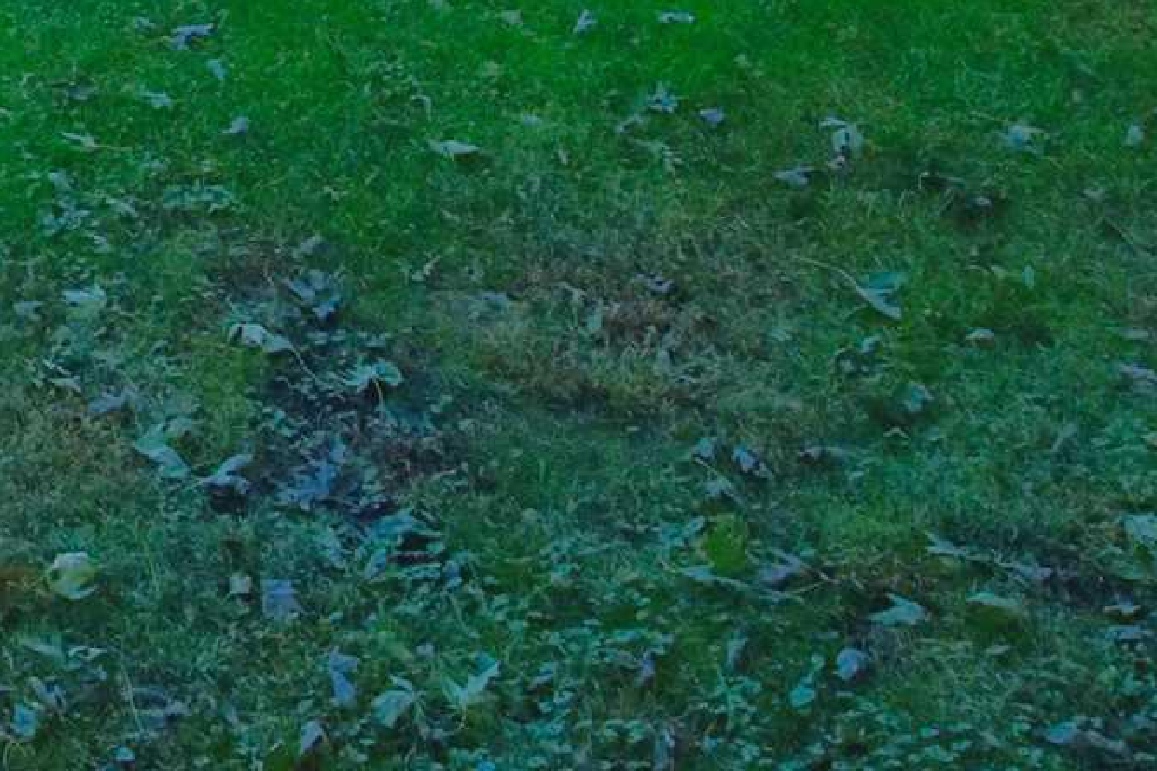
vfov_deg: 16.0
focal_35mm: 69
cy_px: -698
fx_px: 2217
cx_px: -502
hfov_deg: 24.0
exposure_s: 1/250
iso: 400
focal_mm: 10
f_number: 10
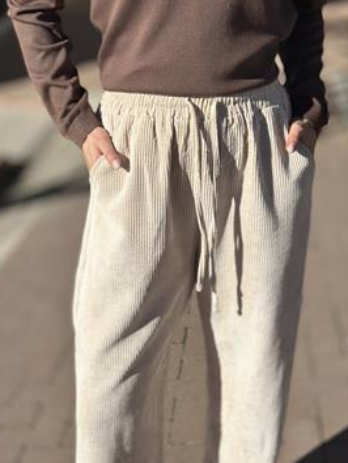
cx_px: 166
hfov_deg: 26.1
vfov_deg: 34.3
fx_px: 750
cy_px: 207
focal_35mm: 56
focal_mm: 6.86
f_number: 1.78
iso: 100
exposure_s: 1/9804
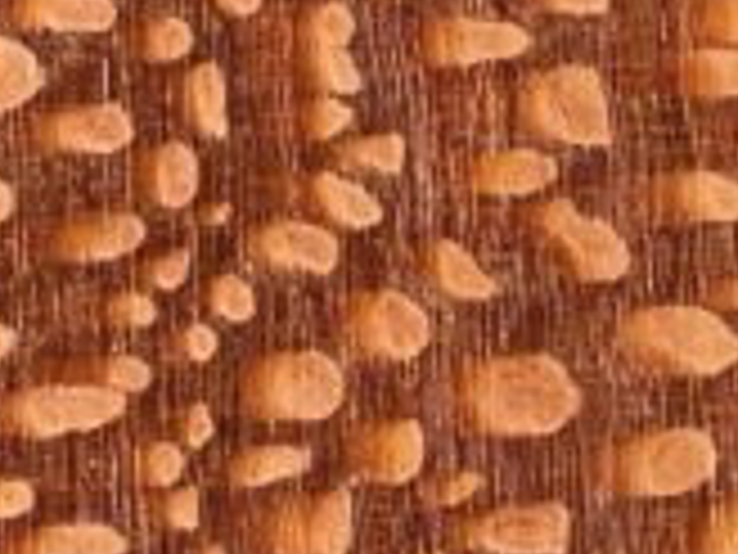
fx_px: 2004
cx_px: 436
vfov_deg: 15.7
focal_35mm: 94
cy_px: 178
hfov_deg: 20.8
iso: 64
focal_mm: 3
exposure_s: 1/50
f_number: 1.8
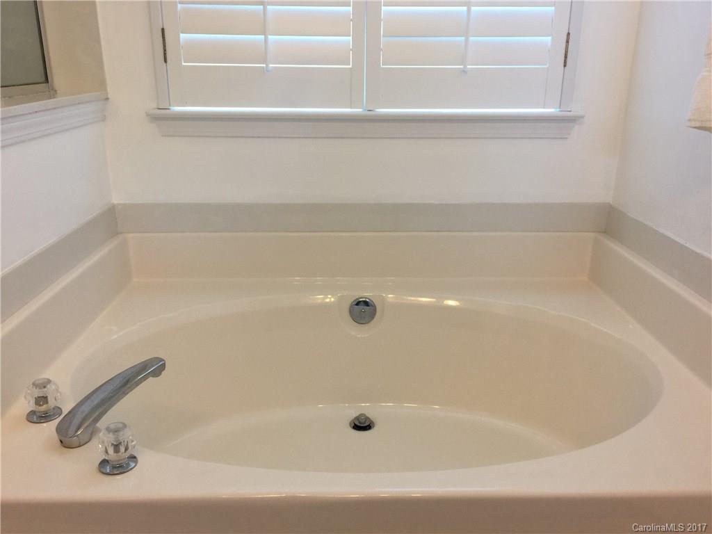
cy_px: 267
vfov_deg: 48.2
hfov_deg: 61.7
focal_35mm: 29
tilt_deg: -18.8
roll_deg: -0.6
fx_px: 596
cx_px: 356
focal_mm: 4.15
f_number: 2.2
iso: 40
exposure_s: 1/30
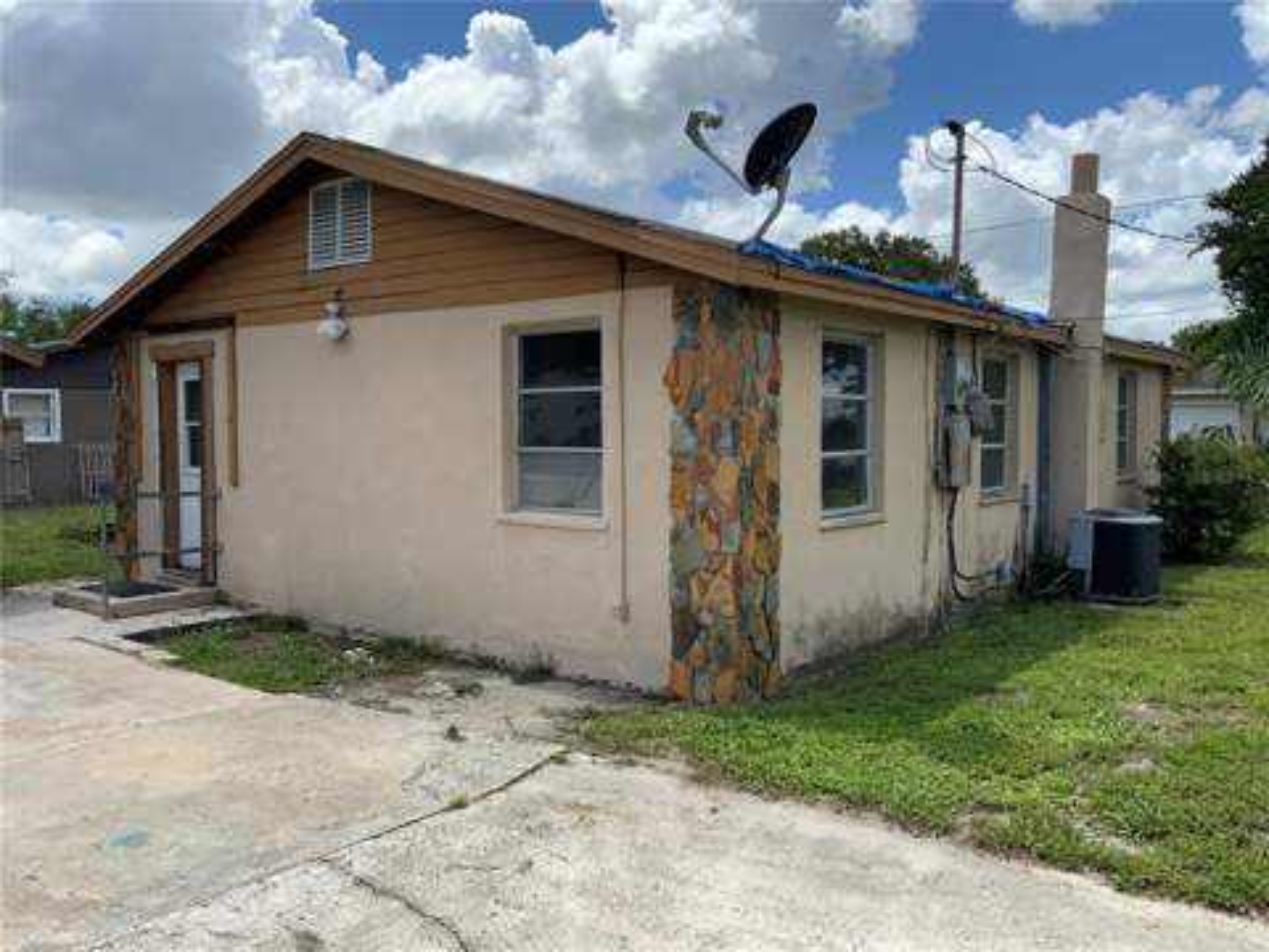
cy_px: 476
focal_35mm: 29
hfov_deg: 61.7
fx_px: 1063
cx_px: 634
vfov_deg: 48.2
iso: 16
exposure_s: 1/1984
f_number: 1.8
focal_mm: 3
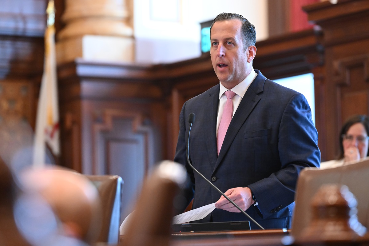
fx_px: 2050
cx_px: 184
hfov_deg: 10.3
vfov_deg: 6.9
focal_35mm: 200
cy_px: 123
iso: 6400
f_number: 4
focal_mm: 200
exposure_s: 1/250
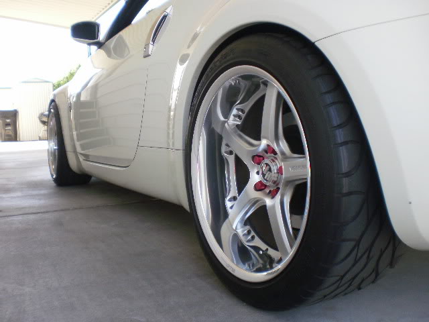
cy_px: 161
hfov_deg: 51.4
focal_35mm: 36
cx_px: 214
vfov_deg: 39.7
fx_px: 446
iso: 100
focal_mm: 6.3
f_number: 3.1
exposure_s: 1/80
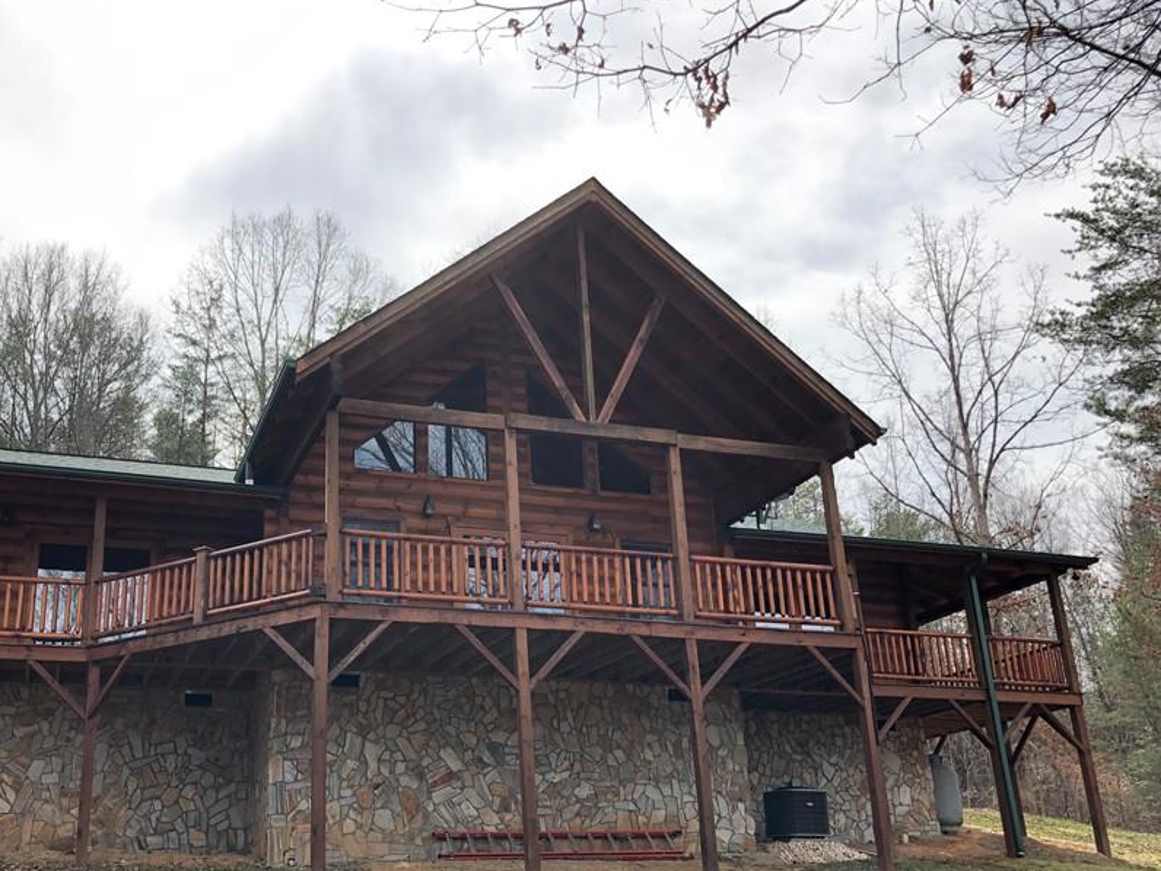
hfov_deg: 50.7
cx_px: 419
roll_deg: +1.4
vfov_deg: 39.5
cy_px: 530
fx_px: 1207
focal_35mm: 36
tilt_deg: +17.5
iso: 20
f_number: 1.8
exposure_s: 1/695
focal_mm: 4
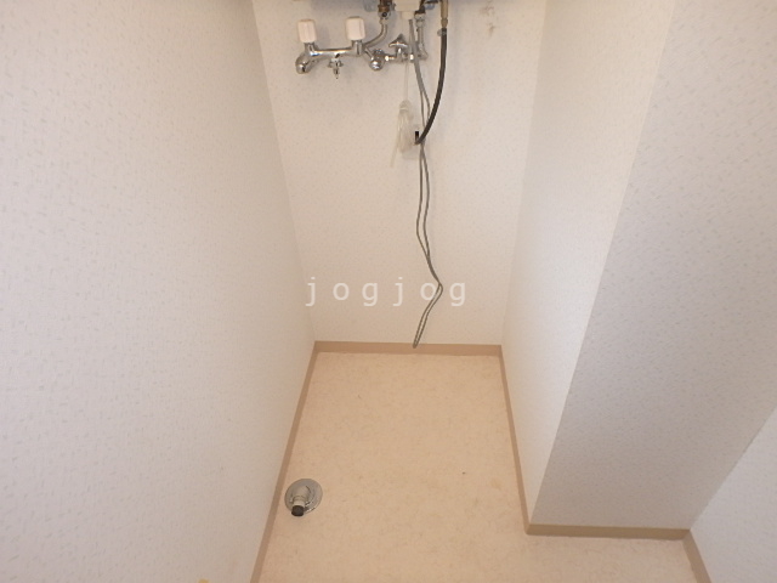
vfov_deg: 63.4
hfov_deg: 79.0
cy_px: 292
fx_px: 471
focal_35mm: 21
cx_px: 388
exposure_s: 1/30
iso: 200
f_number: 3.5
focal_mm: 3.7
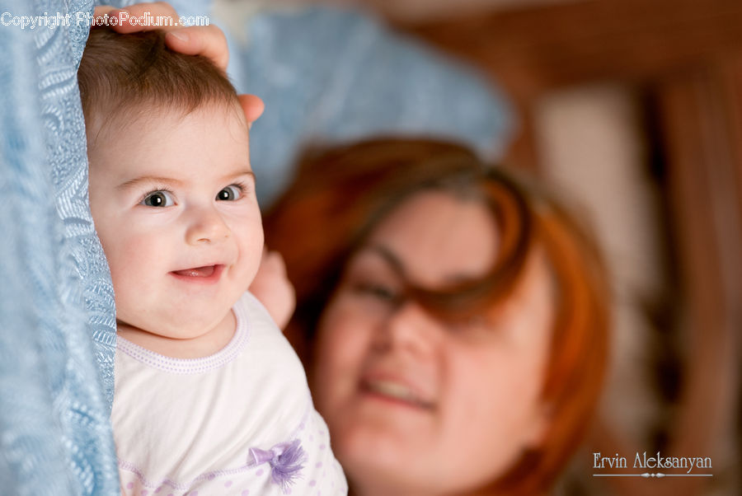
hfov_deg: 7.4
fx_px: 5725
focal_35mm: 278
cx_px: 371
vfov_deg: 5.0
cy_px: 248
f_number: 2.8
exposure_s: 1/100
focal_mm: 185
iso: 200
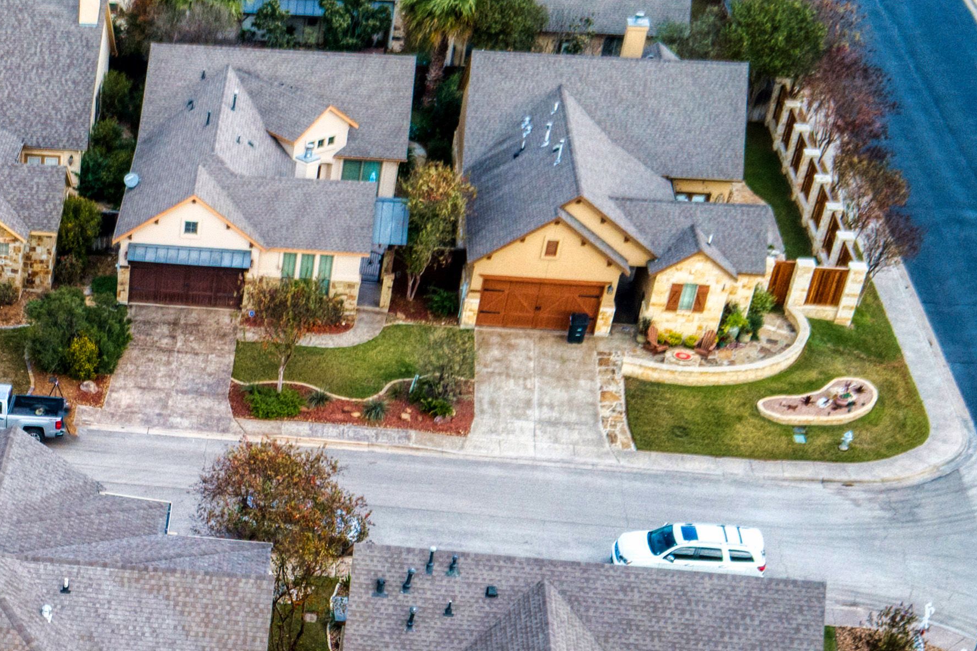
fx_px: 2008
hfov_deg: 25.2
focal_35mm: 74
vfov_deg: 16.8
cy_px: 966
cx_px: -122
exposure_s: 1/160
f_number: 4
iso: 200
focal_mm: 8.8
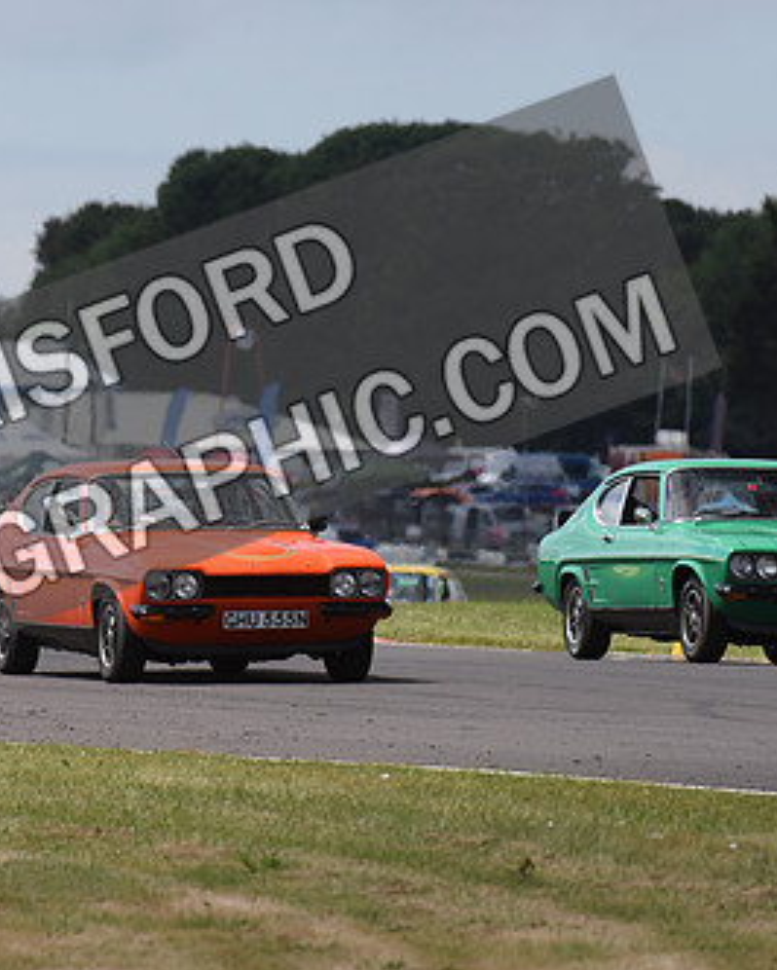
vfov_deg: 2.9
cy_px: 422
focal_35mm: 656
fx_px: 18840
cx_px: 129
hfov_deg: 2.4
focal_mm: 400
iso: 1100
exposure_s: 1/1000
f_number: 8
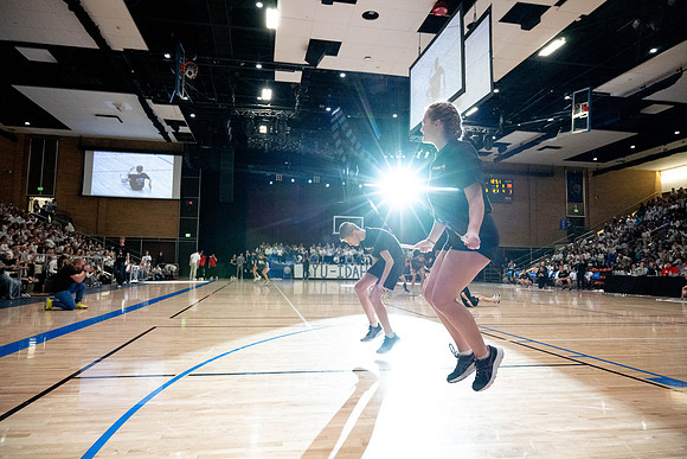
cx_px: 344
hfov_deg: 73.7
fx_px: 458
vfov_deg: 53.2
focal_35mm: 24
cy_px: 230
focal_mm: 24
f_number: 4
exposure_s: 1/500
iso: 10000
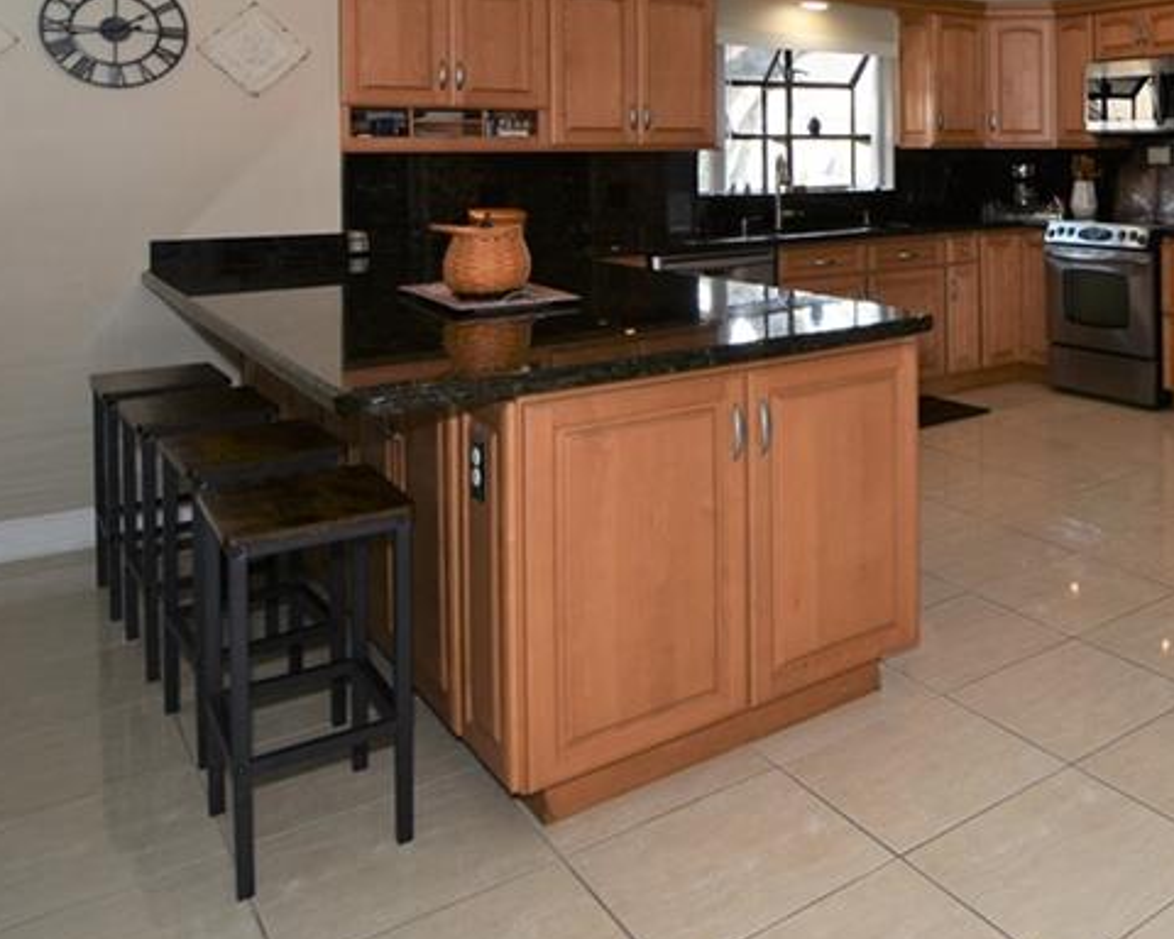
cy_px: 122
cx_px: 1081
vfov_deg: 44.8
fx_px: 1042
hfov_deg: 51.1
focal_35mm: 30
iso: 200
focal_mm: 10
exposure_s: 1/60
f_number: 5
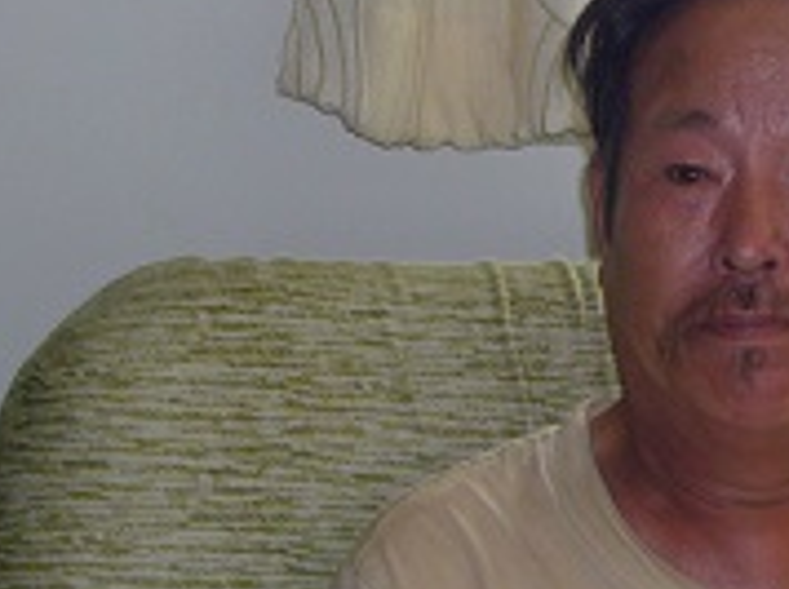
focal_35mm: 118
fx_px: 2686
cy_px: 277
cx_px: 754
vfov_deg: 12.5
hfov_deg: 16.4
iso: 100
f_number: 3.3
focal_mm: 6.9
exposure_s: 1/30
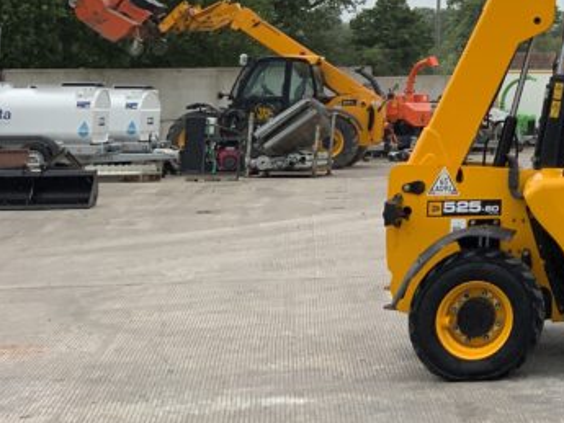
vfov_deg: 16.2
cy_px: -134
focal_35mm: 86
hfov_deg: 20.1
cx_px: 809
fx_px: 1402
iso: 16
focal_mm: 3
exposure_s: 1/450
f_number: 1.8
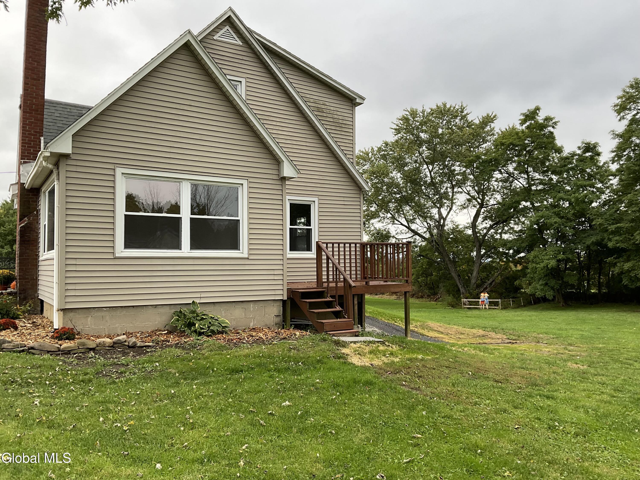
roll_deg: -0.1
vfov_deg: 48.2
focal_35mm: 29
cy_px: 240
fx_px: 536
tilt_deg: +2.0
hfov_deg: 61.7
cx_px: 320
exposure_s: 1/186
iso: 16
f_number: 1.8
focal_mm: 3
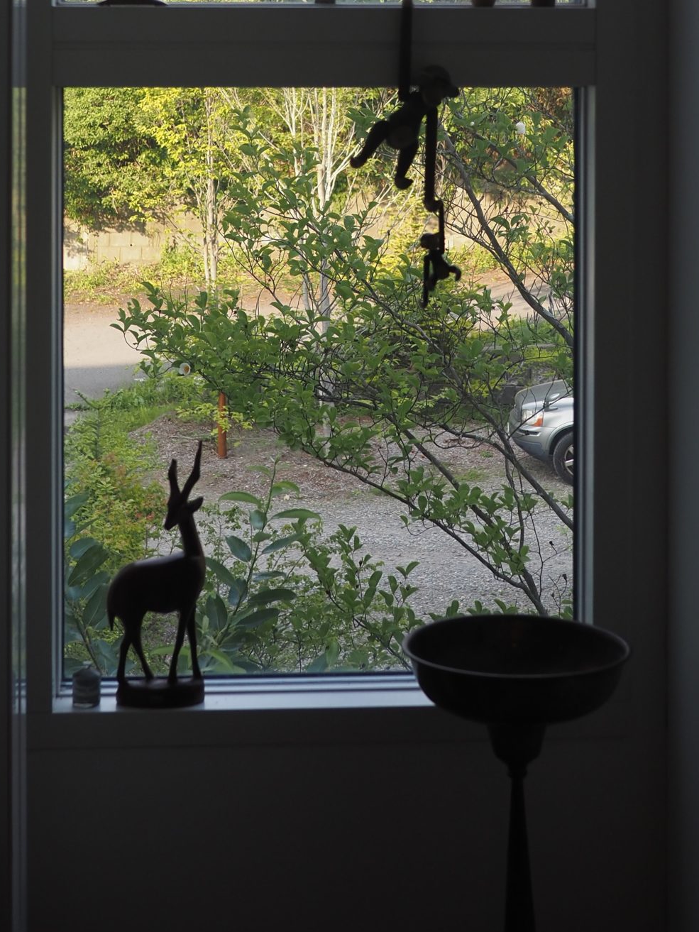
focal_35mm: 78
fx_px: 2100
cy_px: 159
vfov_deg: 24.5
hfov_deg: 18.9
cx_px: 353
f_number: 3.2
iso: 200
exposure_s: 1/250
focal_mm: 20
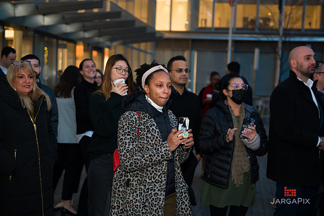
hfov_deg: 38.2
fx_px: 468
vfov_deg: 26.0
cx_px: 162
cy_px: 108
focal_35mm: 52
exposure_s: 1/200
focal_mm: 52
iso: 1250
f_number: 4
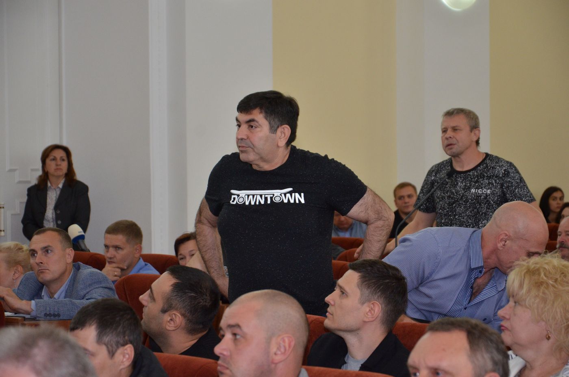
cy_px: 188
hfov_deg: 17.1
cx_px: 284
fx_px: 1893
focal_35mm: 120
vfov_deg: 11.4
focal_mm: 80
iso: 1000
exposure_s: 1/250
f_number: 5.3
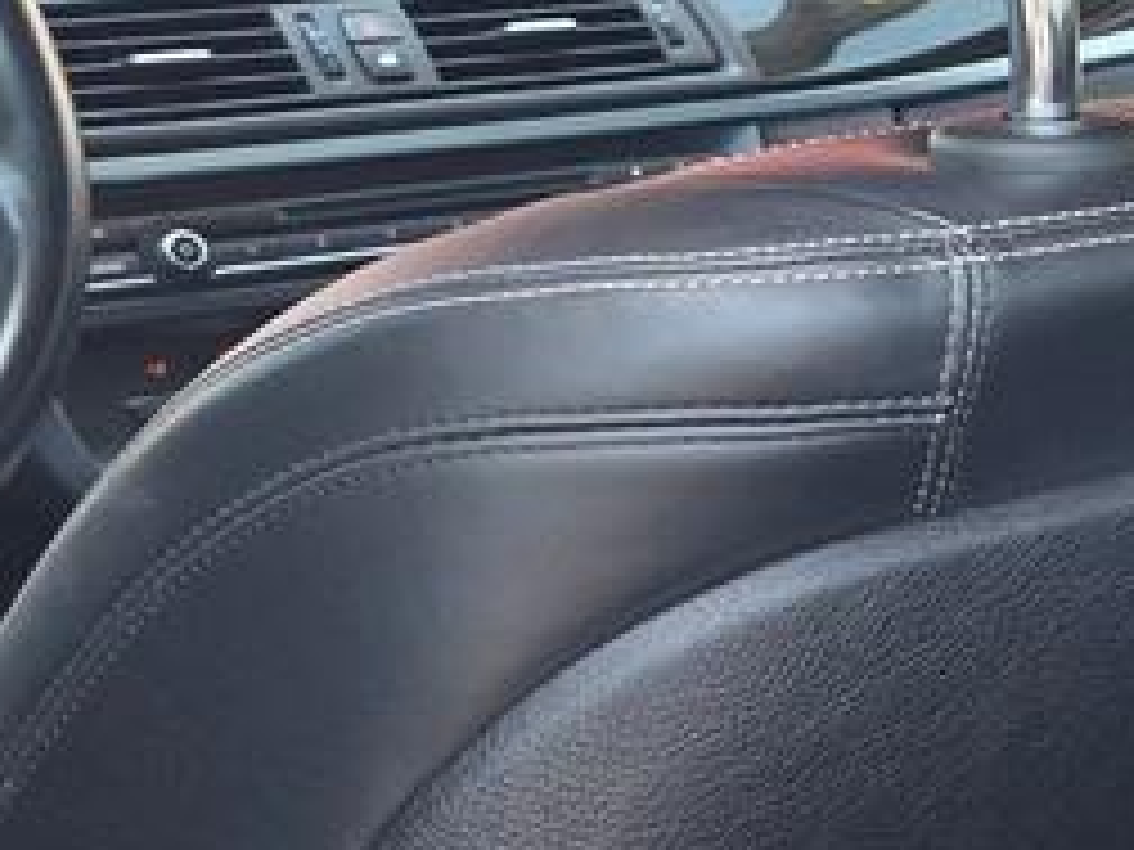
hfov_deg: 13.8
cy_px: 931
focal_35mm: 117
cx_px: 2376
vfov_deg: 12.4
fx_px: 3833
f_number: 1.7
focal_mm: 6.3
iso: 100
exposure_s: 1/180
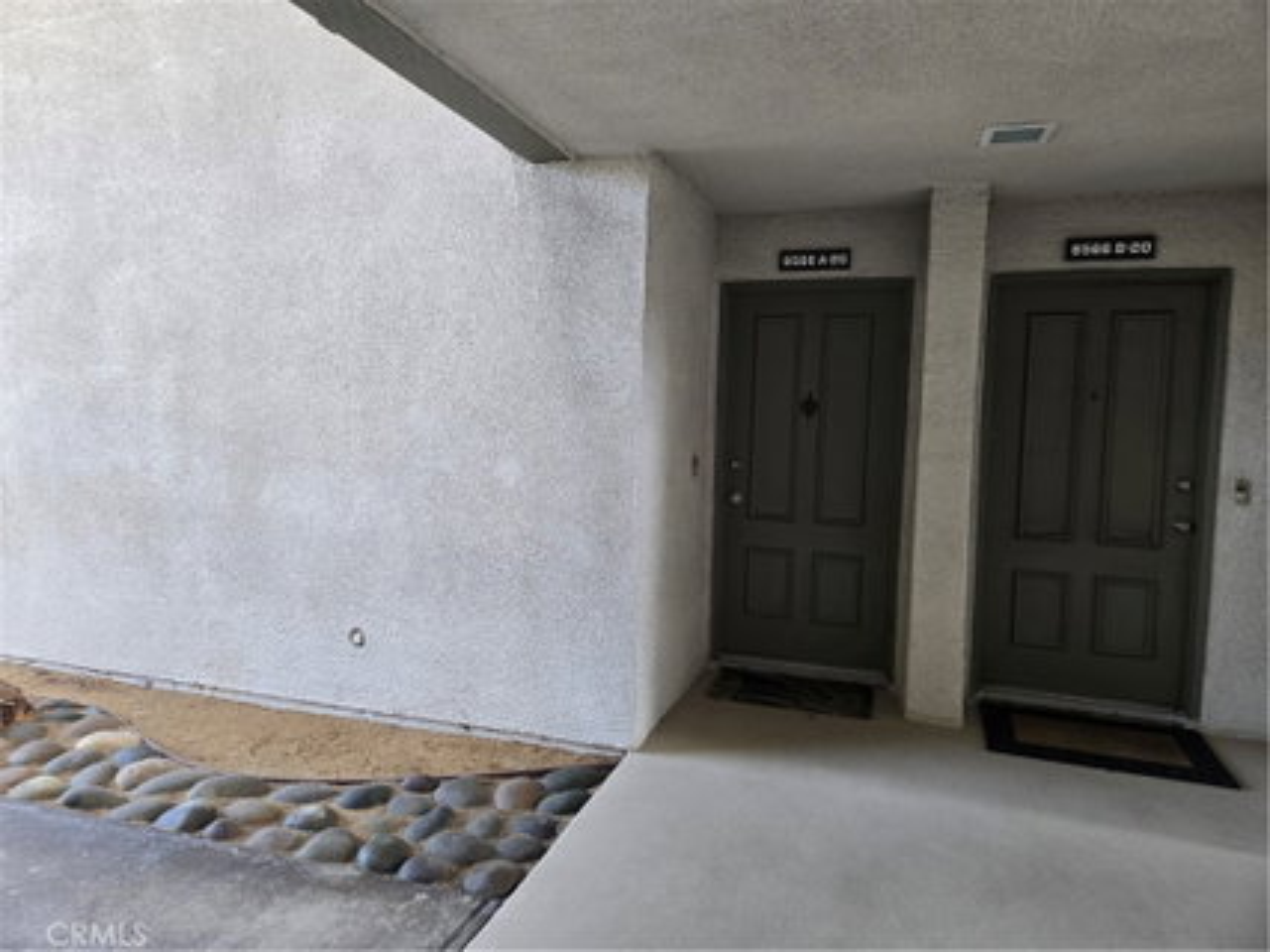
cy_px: 476
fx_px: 844
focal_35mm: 23
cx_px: 635
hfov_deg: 73.9
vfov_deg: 58.9
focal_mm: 5.4
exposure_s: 1/180
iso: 200
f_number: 1.8
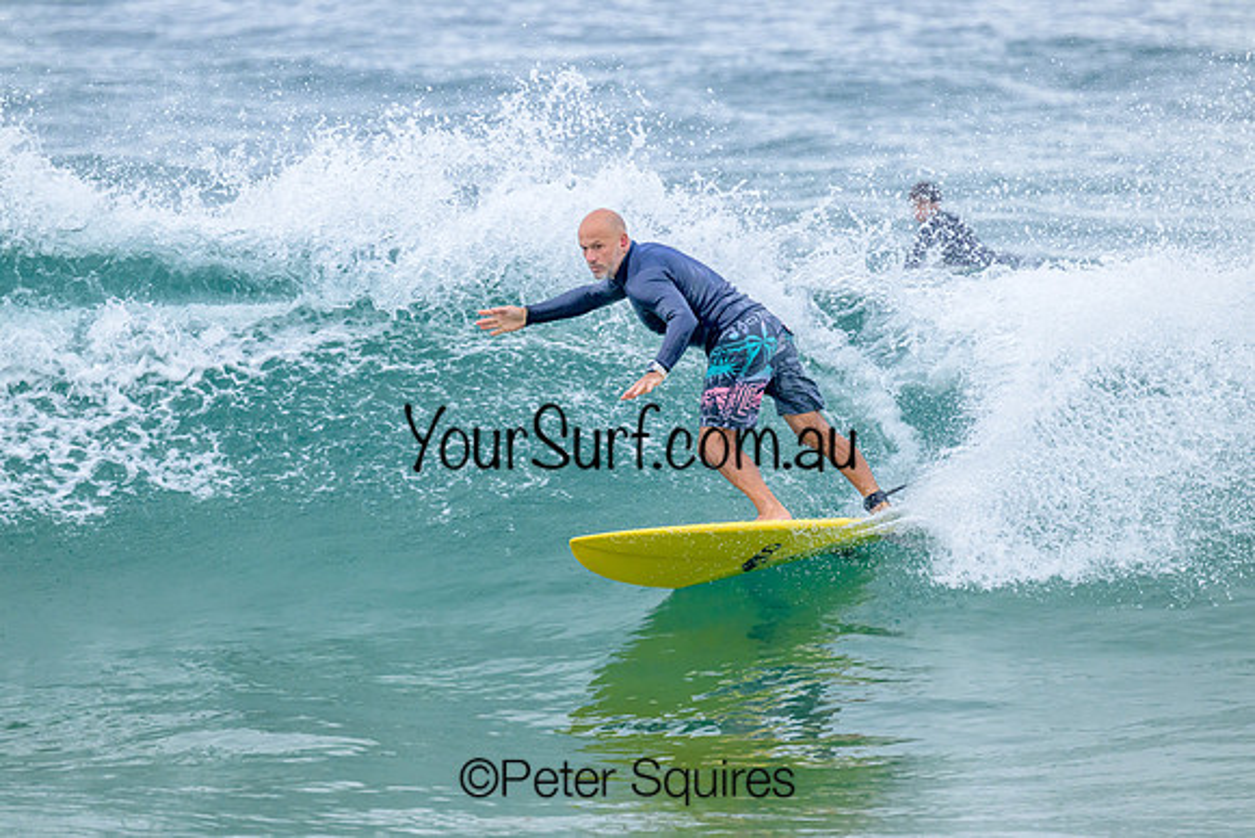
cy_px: 419
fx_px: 21780
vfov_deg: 2.2
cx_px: 628
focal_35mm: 625
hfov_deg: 3.3
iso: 2200
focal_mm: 610
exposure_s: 1/2000
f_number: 11
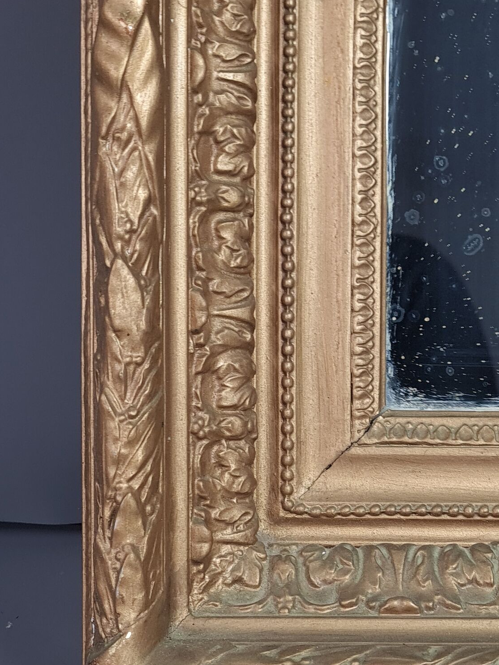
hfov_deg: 40.2
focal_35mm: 35
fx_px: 673
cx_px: 332
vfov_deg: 52.2
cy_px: 409
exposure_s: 1/50
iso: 64
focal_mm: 5.4
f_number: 1.8
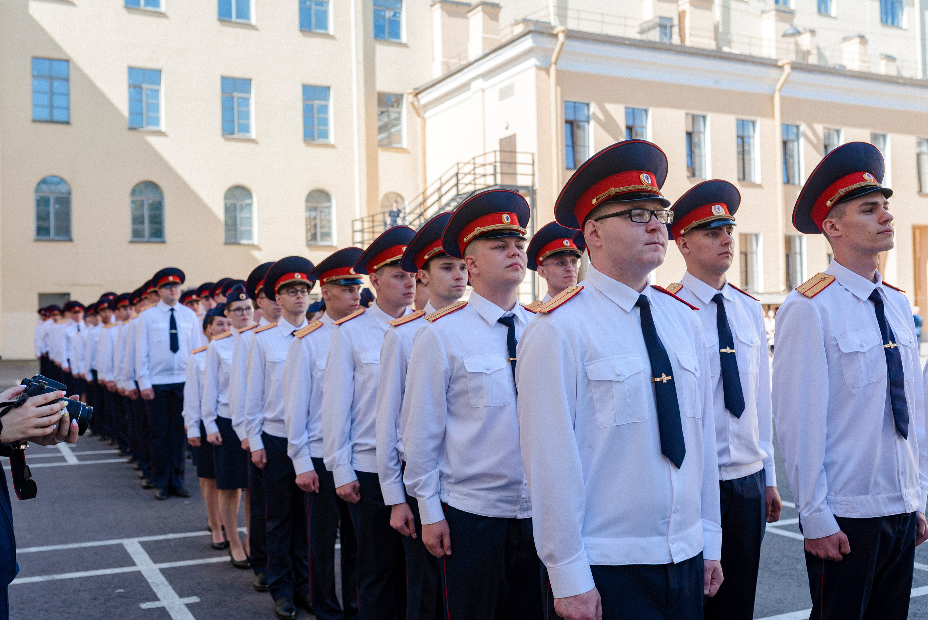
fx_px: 948
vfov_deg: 36.2
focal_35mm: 37
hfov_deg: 52.2
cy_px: 305
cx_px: 448
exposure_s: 1/640
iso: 125
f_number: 4.5
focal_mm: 35
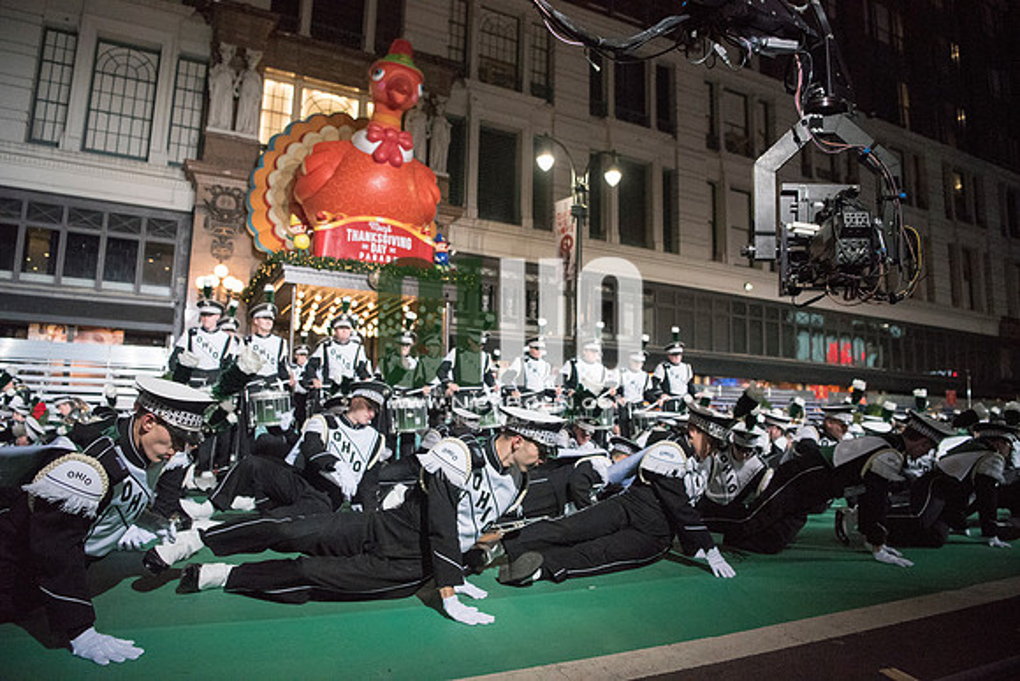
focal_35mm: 24
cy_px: 340
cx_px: 510
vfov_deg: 53.2
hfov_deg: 73.7
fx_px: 680
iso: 8000
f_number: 2.8
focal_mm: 24
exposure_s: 1/3200
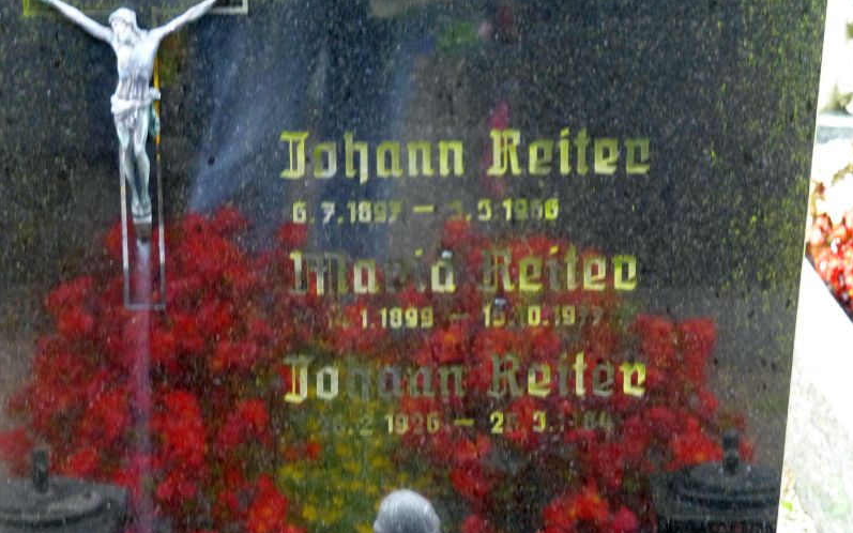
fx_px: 2696
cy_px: 216
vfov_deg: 11.3
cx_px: 427
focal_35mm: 116
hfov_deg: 18.0
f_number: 5.3
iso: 800
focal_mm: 19.4
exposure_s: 1/60
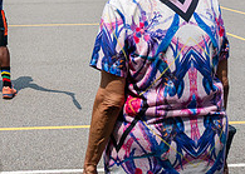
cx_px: -24
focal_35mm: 88
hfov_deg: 21.5
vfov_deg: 16.0
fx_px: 612
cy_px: 8
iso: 200
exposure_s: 1/2000
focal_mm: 24
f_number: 4.5
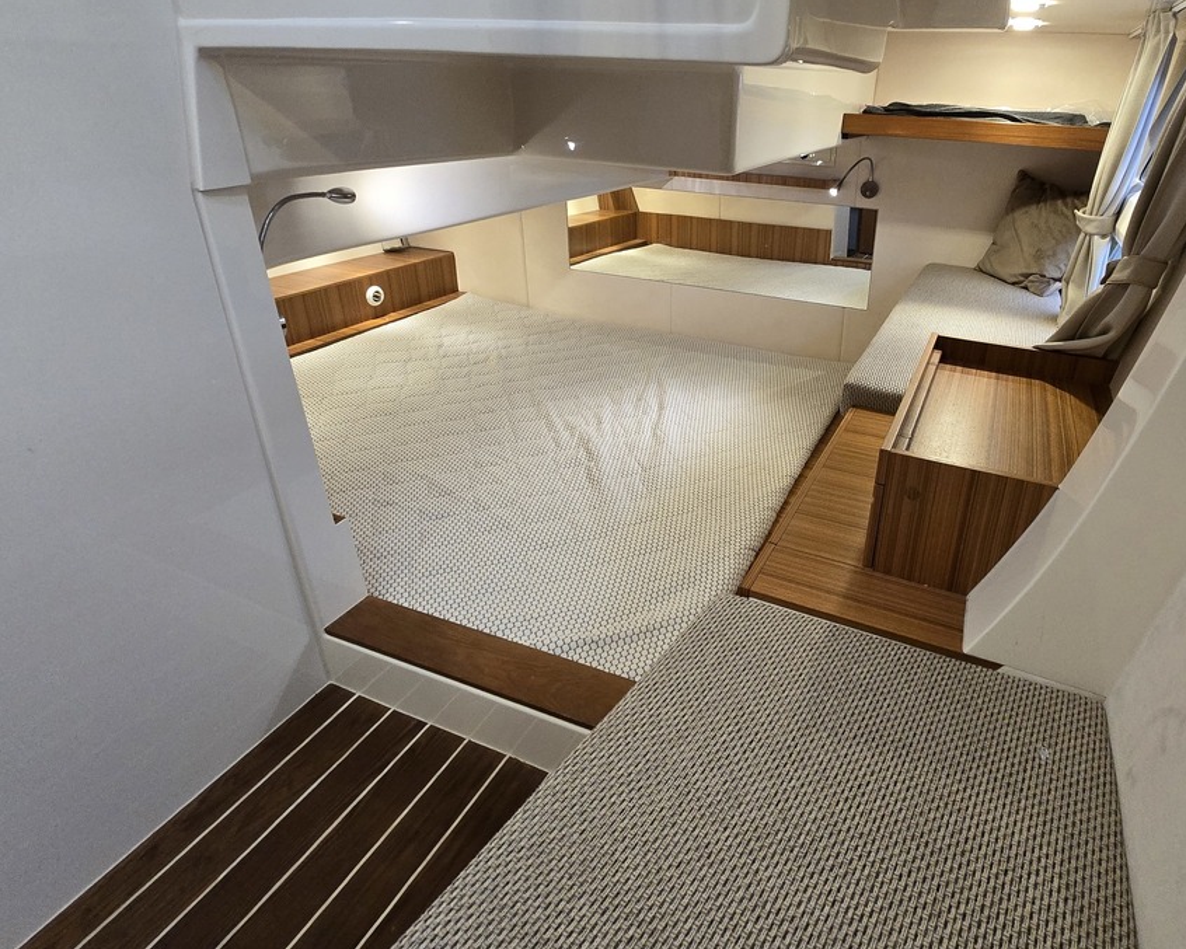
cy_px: 370
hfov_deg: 84.5
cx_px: 751
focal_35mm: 18
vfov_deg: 72.9
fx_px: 632
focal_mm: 2.2
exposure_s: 1/60
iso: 640
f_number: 2.2
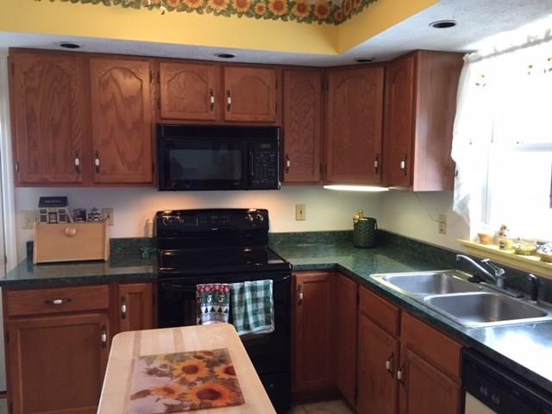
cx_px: 276
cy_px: 207
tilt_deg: -5.6
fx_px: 462
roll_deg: -0.7
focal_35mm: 29
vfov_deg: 48.2
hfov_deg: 61.7
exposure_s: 1/30
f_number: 2.2
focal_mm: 4.15
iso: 160
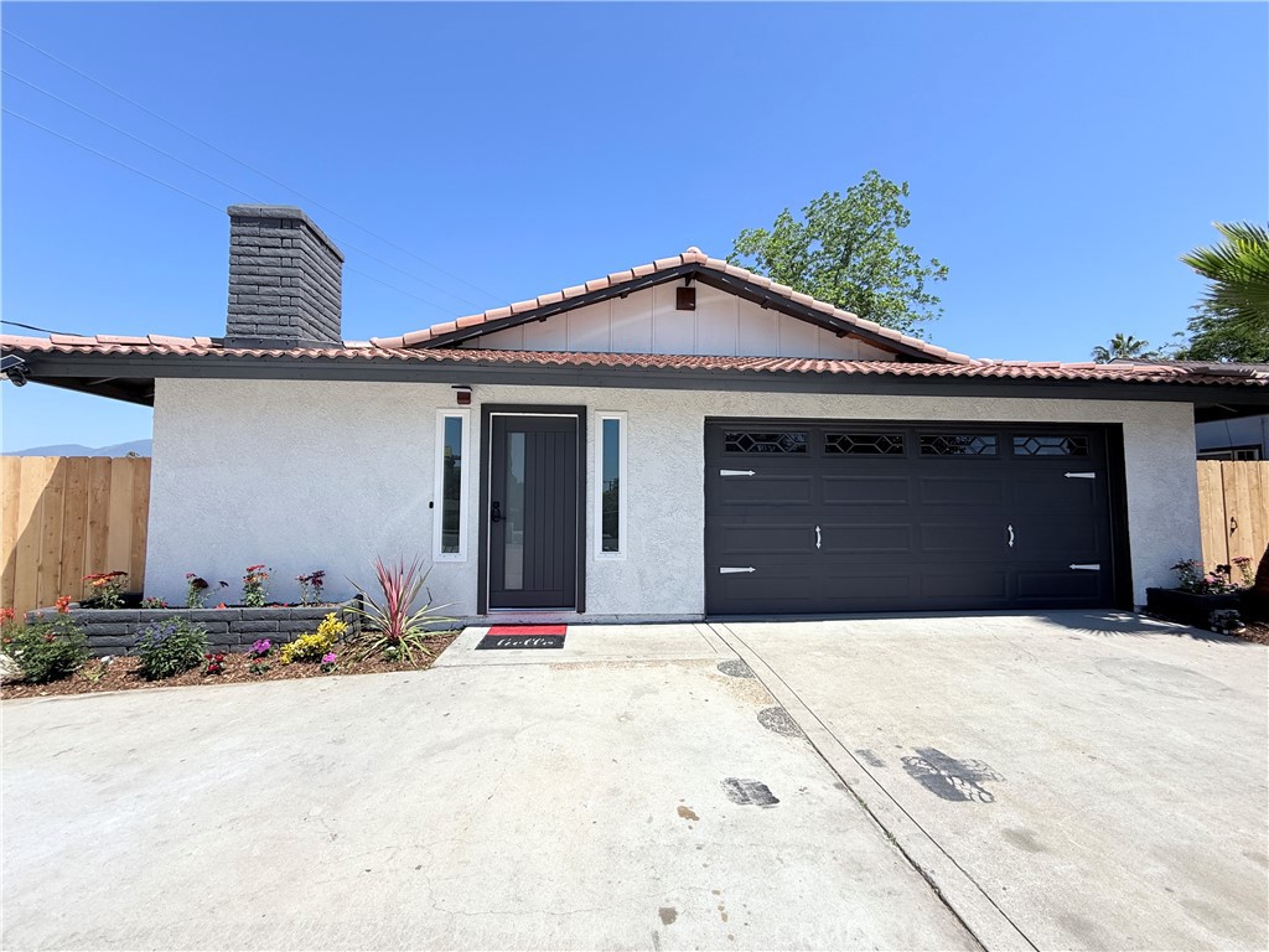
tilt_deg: +3.7
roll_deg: +0.2
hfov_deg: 102.1
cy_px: 476
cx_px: 634
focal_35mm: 14
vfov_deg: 85.7
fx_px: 513
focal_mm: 2.22
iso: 50
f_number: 2.2
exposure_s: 1/1795
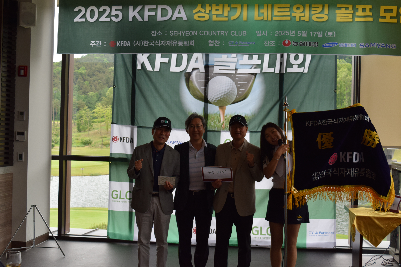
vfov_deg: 26.5
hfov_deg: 38.9
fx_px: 568
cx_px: 200
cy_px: 134
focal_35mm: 51
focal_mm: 34
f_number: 7.1
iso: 400
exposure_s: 1/200
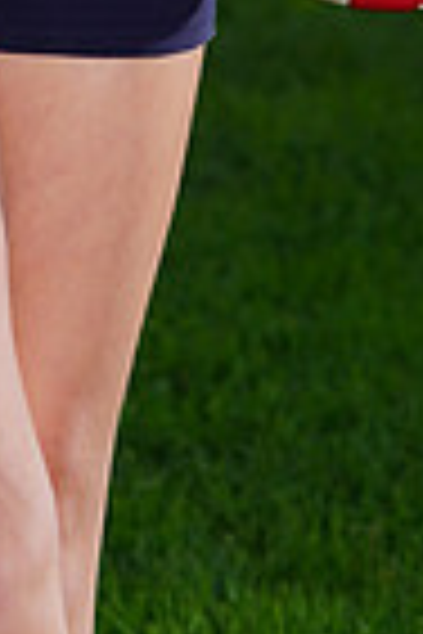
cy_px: -643
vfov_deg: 3.3
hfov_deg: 2.2
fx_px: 10856
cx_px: -128
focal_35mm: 616
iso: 200
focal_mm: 150
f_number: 9
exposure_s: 1/250
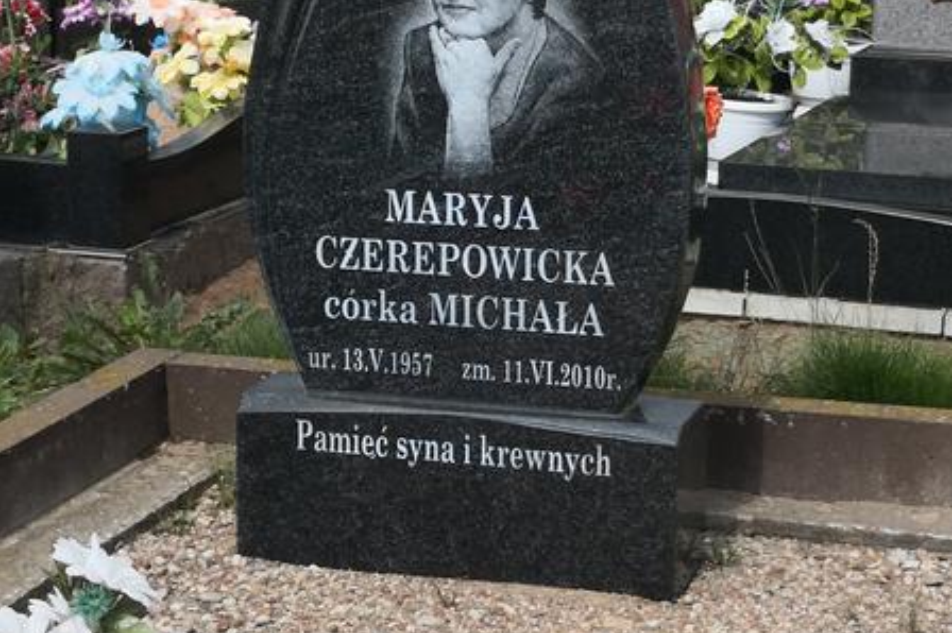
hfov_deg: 20.6
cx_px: 476
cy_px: 280
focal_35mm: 99
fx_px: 2616
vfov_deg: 13.8
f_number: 1.6
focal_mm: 3.95
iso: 50
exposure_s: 1/2012
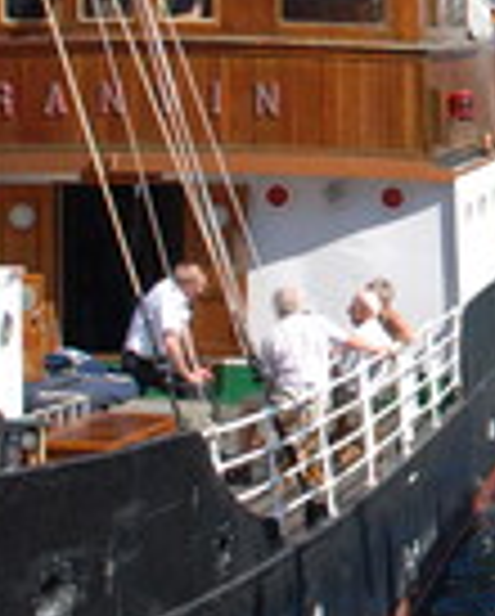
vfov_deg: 13.5
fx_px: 2595
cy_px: 139
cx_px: 734
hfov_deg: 10.5
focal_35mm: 142
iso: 100
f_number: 7.1
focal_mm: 22
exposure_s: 1/200
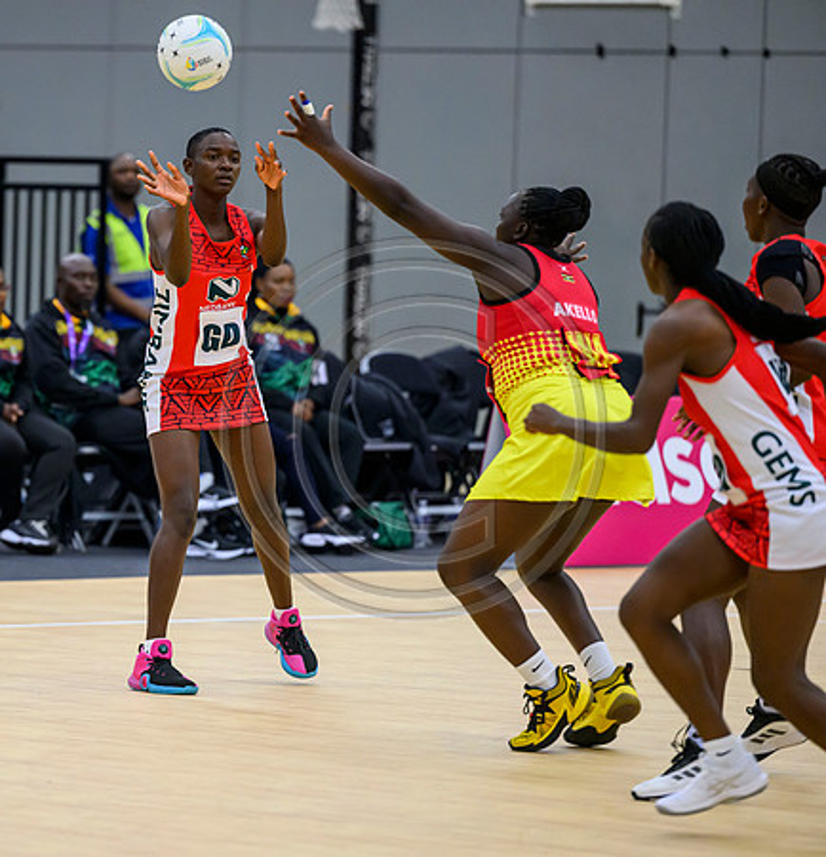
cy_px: 428
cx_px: 185
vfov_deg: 6.9
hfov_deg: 6.6
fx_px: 7130
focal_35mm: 259
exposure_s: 1/1000
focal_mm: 200
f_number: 3.2
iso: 4000
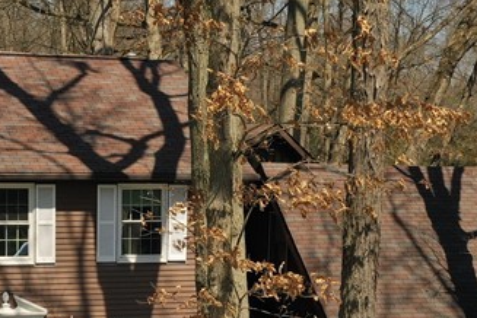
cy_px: 293
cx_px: 182
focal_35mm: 93
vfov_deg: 14.5
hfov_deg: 21.9
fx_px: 1232
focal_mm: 10.26
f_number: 5.6
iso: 100
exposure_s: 1/500
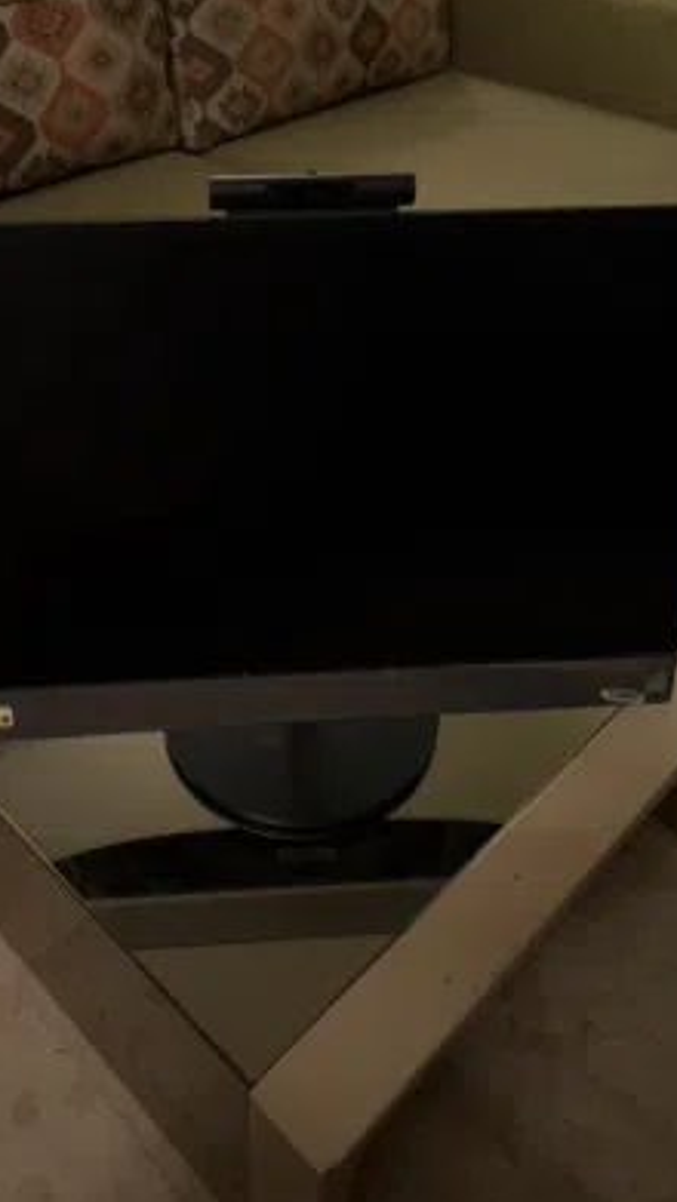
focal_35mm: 29
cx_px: 286
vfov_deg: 66.1
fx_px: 925
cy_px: 603
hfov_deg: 40.1
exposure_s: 1/20
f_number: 1.6
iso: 1000
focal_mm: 5.96
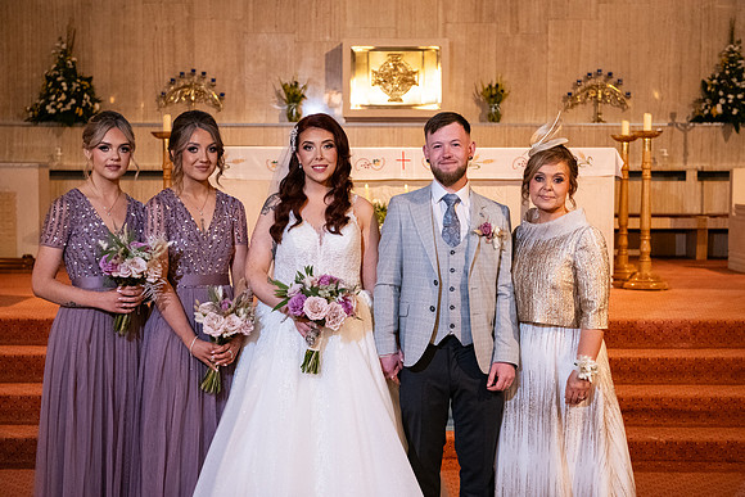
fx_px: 1242
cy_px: 248
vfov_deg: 22.6
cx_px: 372
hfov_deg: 33.4
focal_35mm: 60
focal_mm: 60
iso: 2000
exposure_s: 1/160
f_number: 5
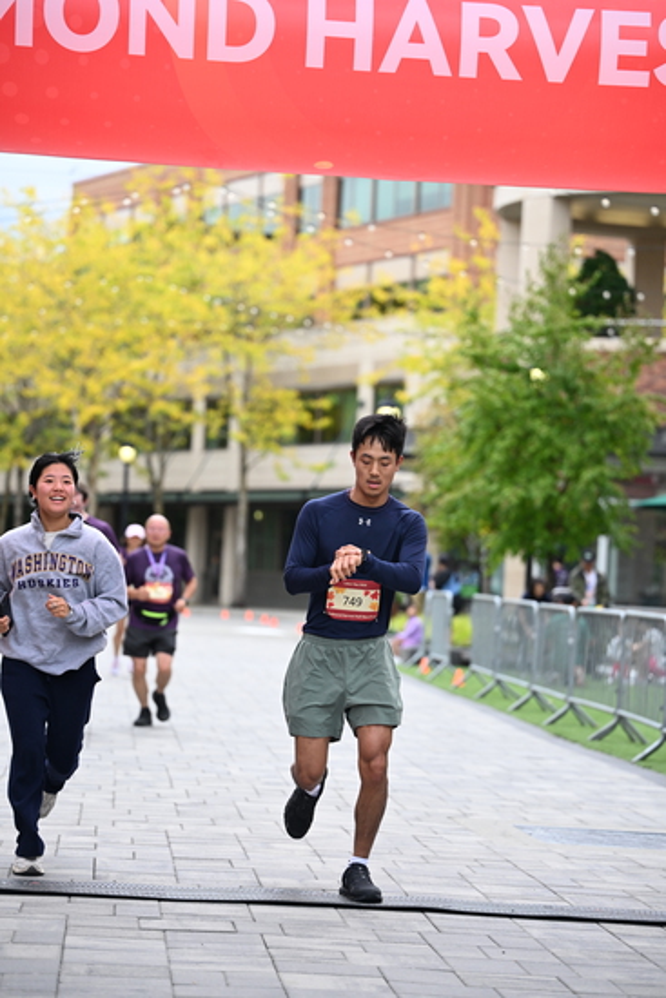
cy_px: 499
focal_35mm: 98
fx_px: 2718
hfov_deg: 14.0
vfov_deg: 20.8
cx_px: 333
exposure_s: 1/2000
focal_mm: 98
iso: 640
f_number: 2.8
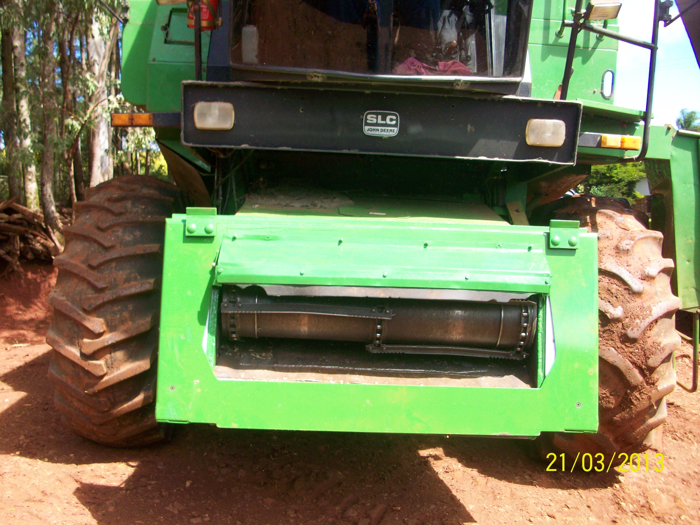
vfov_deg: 41.8
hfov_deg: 54.0
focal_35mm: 34
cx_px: 350
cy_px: 262
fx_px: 688
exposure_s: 1/262
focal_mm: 5.7
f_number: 2.8
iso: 64
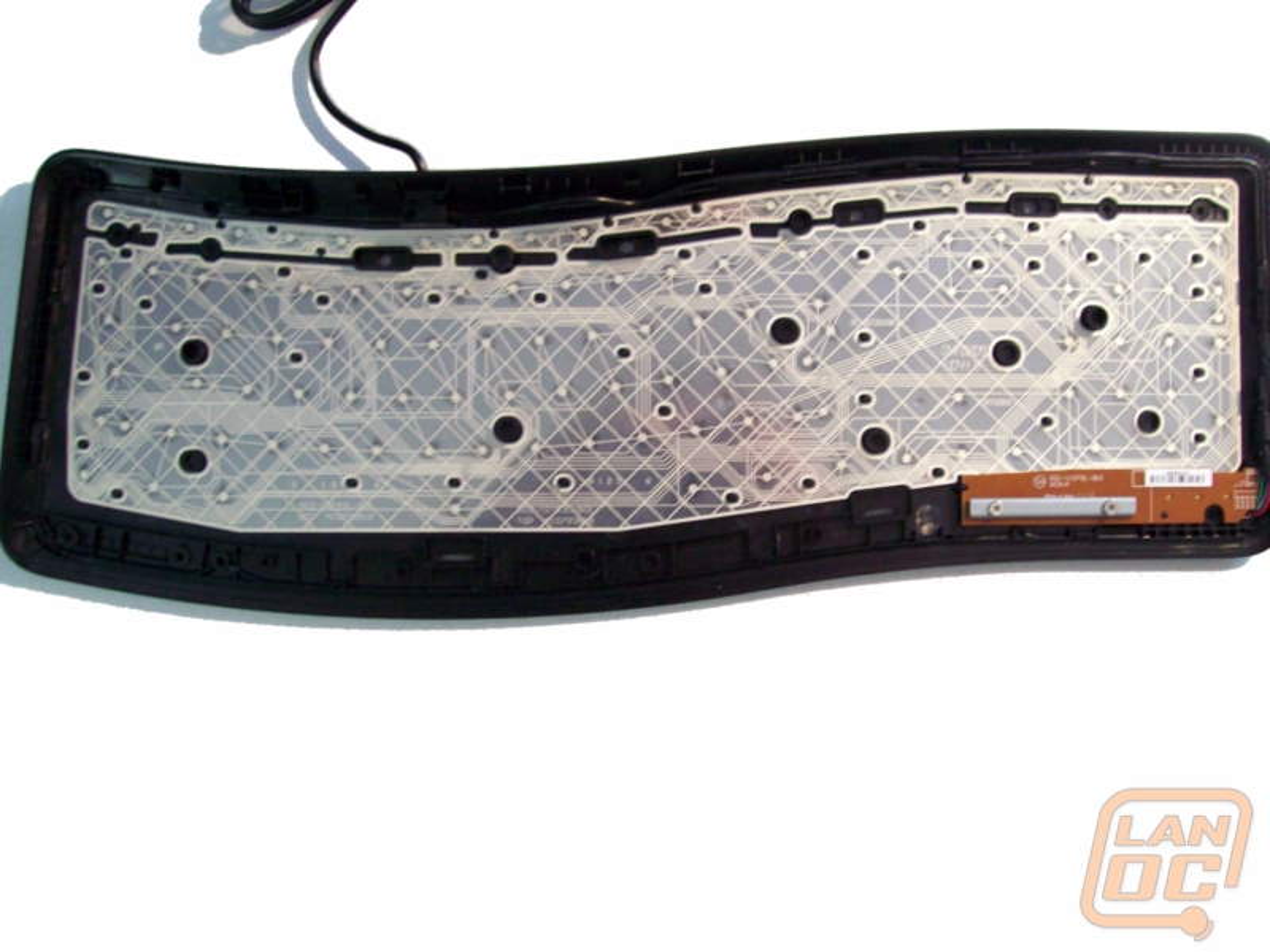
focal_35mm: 36
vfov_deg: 39.7
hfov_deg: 51.4
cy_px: 476
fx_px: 1321
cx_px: 635
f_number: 2.7
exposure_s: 1/18.2
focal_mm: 6
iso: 160
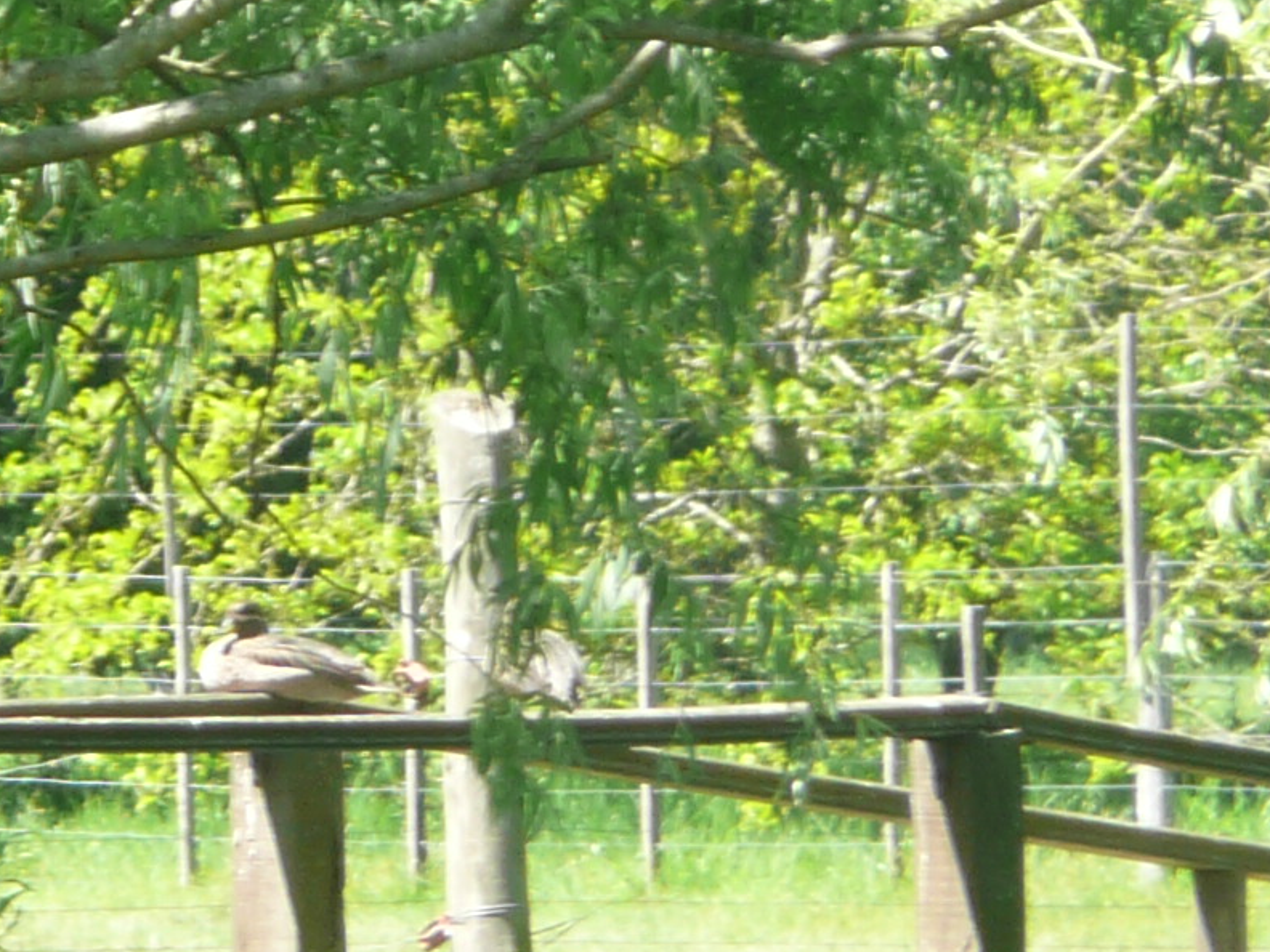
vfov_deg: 1.5
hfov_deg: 2.0
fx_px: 36505
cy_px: 317
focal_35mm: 995
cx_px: -138
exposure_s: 1/100
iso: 100
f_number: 4.9
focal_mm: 46
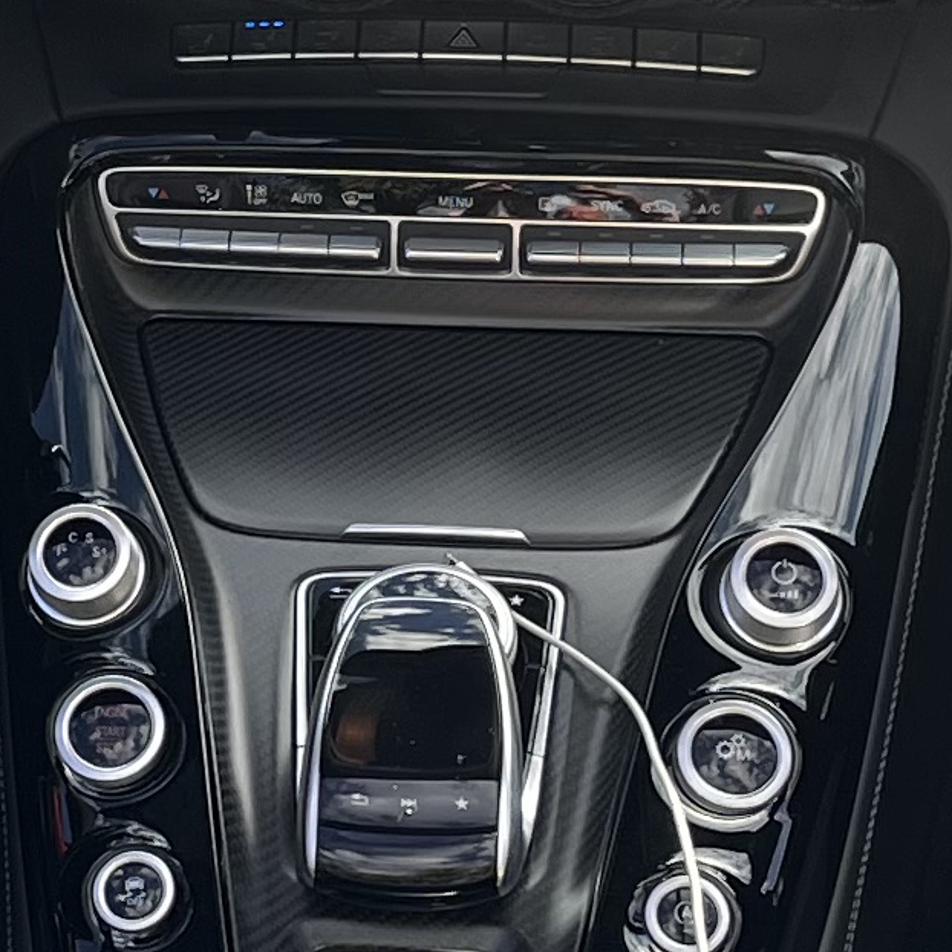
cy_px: 138
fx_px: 4636
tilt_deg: -33.0
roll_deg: +2.3
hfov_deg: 11.7
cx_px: 130
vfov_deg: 11.7
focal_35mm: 149
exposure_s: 1/649
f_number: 1.6
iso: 50
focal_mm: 5.1
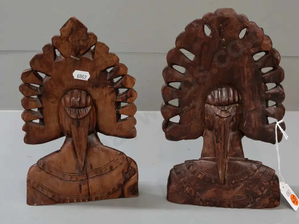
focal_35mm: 41
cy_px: 110
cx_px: 153
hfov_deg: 45.8
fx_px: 354
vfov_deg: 35.1
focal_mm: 20
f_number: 5.6
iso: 3200
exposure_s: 1/125
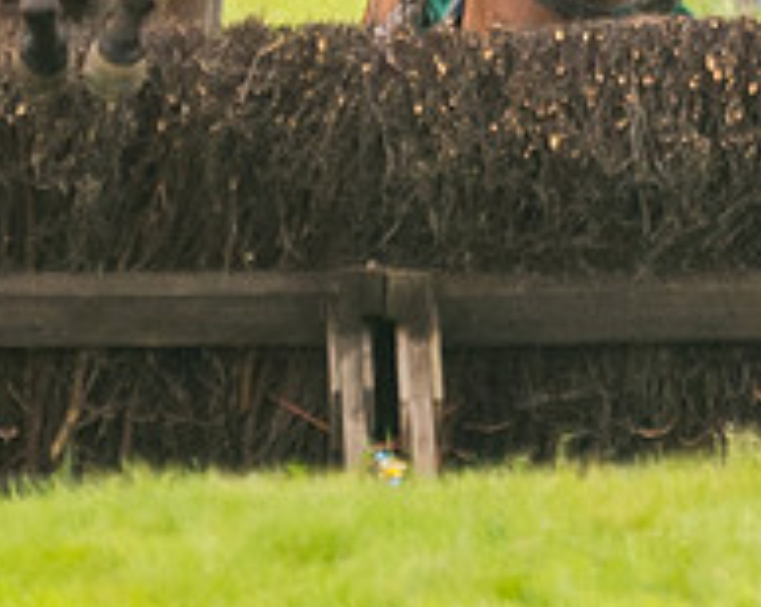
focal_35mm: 2544
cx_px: -202
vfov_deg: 0.6
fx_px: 57240
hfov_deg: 0.8
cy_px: -481
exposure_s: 1/1250
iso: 800
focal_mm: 280
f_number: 4
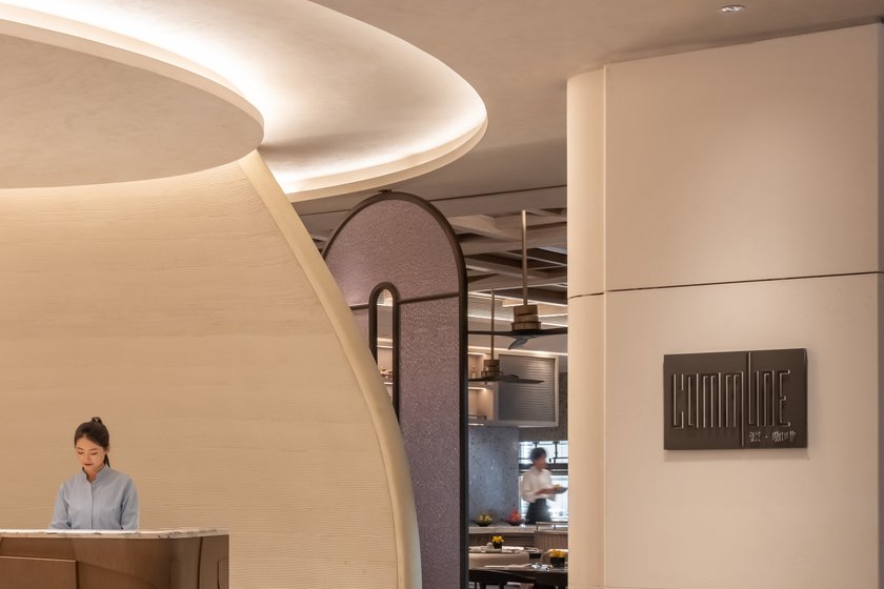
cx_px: 149
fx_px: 1621
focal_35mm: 66
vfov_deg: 20.5
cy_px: 428
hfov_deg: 29.7
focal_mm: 31
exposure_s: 1/80
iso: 400
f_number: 8
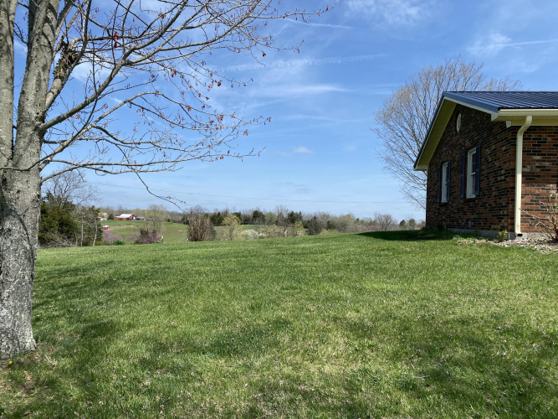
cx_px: 279
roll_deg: -1.4
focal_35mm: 26
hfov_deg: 67.3
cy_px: 210
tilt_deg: -0.1
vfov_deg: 53.0
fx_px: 419
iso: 32
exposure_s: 1/2890
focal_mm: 4.25
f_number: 1.8
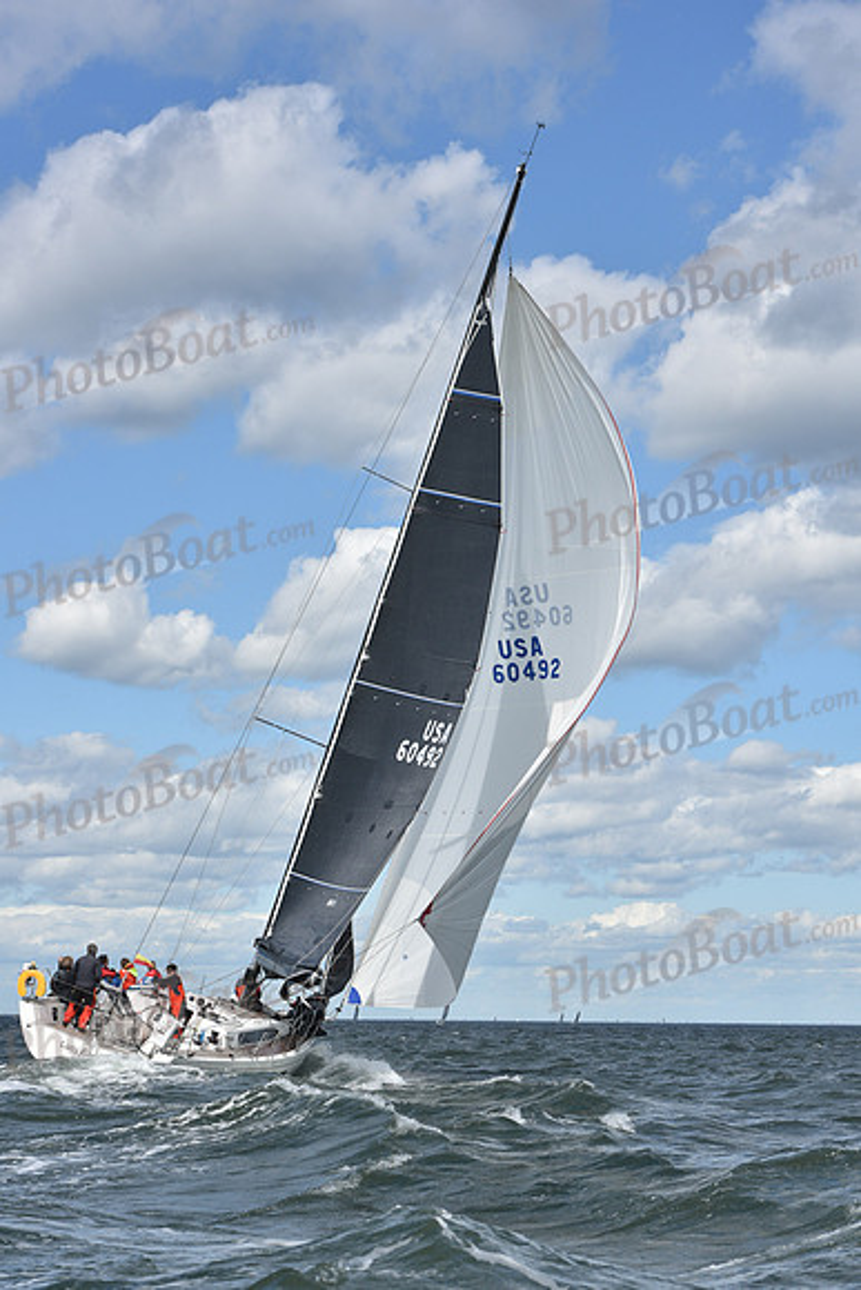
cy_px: 645
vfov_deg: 26.0
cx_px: 430
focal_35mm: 78
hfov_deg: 17.5
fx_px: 2796
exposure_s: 1/1000
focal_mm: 78
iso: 320
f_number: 9
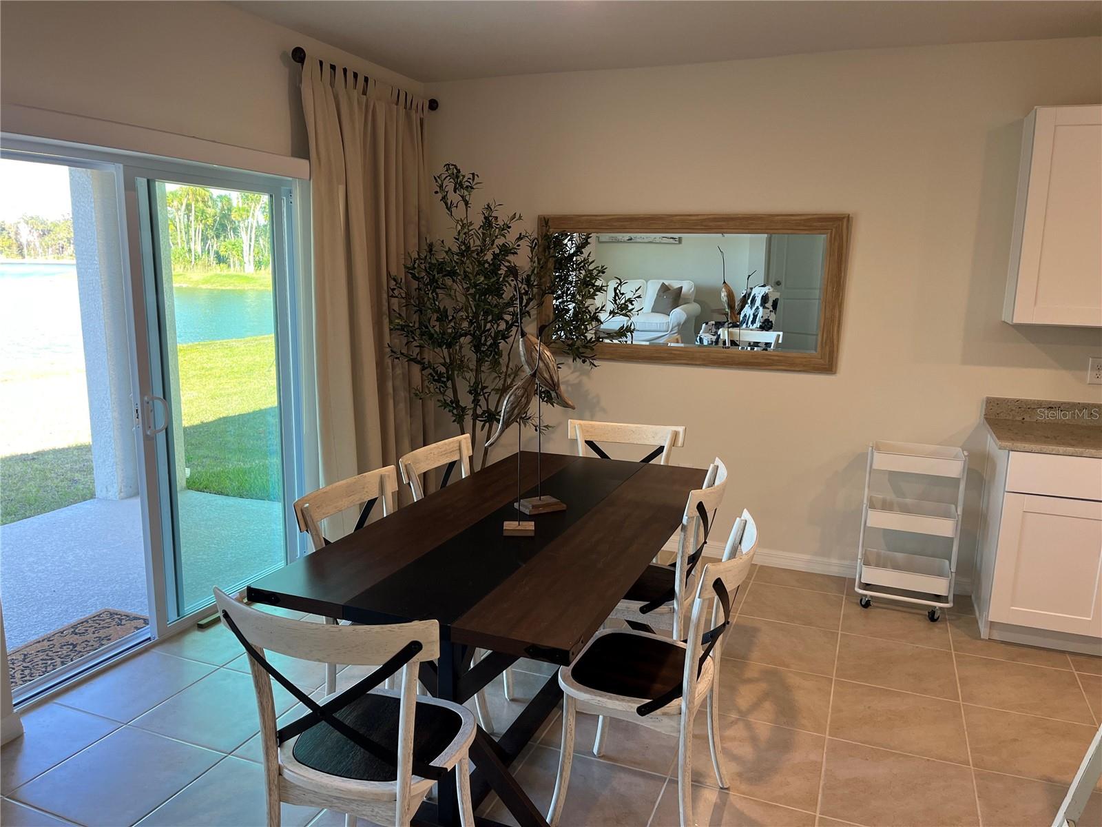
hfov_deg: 67.3
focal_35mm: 26
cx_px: 551
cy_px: 414
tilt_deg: -11.5
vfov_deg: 53.1
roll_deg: -0.6
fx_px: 828
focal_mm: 5.1
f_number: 1.6
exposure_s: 1/60
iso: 80
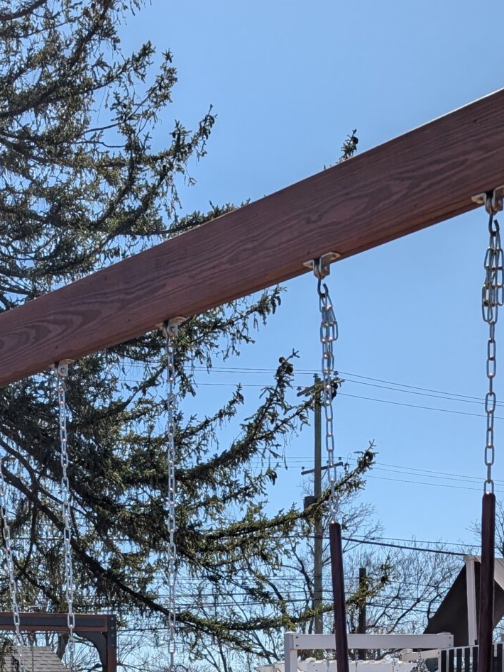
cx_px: 114
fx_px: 1262
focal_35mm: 65
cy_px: 814
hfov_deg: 22.3
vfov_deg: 26.4
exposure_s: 1/1176
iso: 22
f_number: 1.68
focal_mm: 6.9
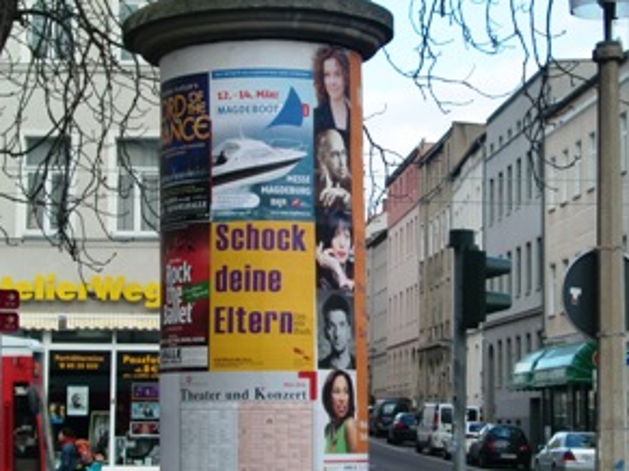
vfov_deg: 14.2
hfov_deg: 18.9
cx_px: 342
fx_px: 1889
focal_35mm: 104
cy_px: 265
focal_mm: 9.8
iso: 64
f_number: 3.6
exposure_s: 1/250
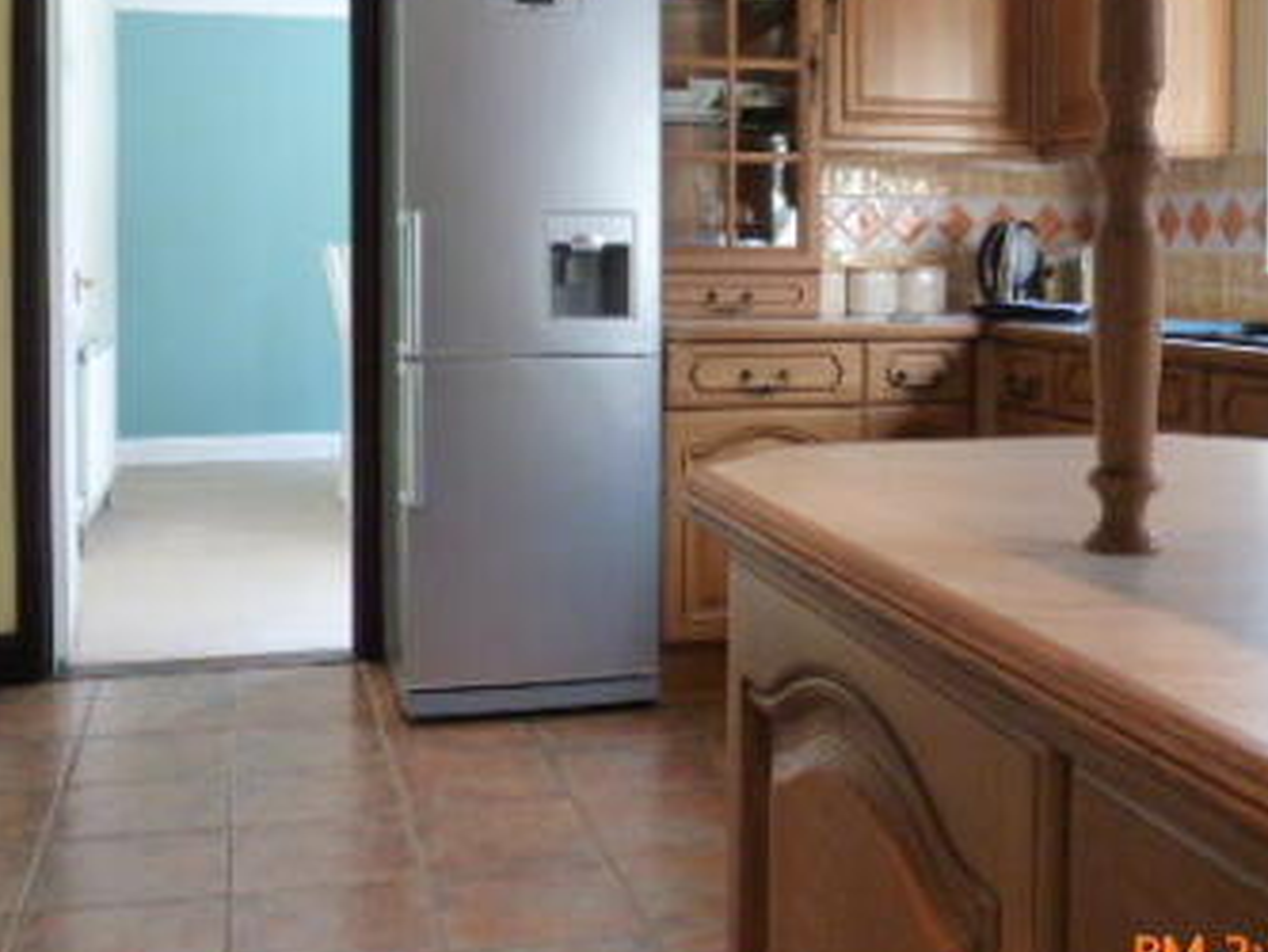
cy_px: 288
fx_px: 1539
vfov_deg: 33.9
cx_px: 706
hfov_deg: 44.7
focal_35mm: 42
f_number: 3.3
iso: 400
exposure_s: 1/50
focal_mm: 4.3
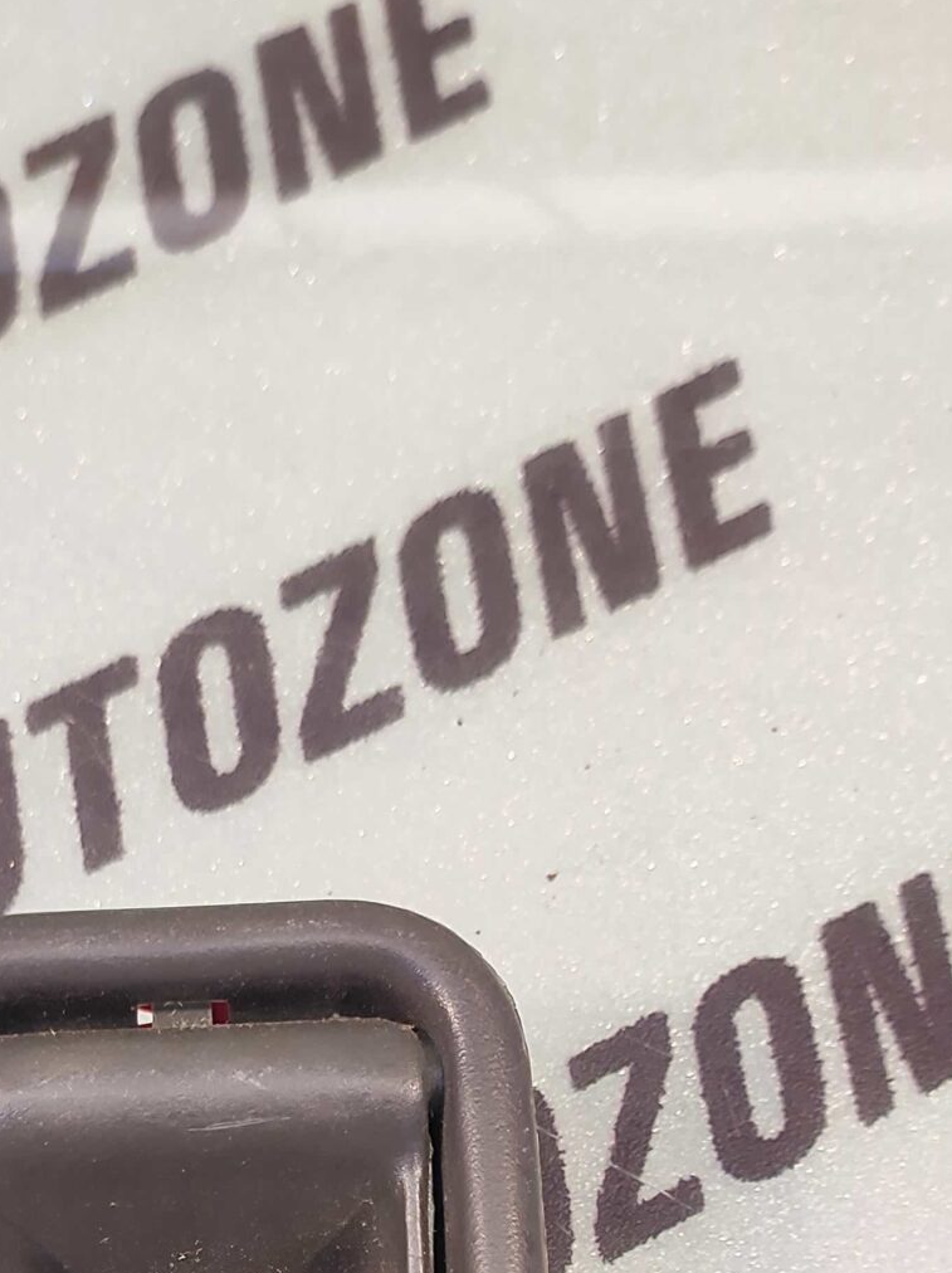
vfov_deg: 38.5
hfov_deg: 32.5
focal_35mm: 43
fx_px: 1579
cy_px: 1301
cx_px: 180
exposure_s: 1/33
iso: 197
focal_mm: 4.74
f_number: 1.79
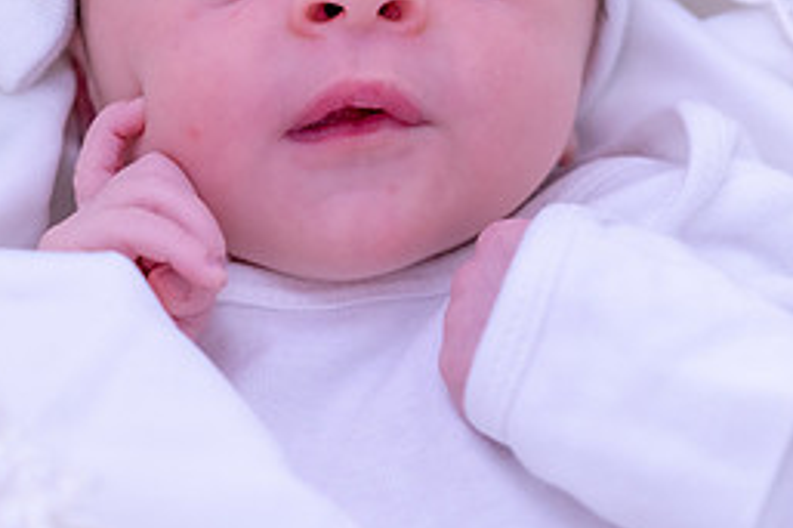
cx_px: 383
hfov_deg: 18.1
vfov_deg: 12.0
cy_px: 51
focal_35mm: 113
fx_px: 2487
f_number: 3.5
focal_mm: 50
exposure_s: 1/90
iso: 1000
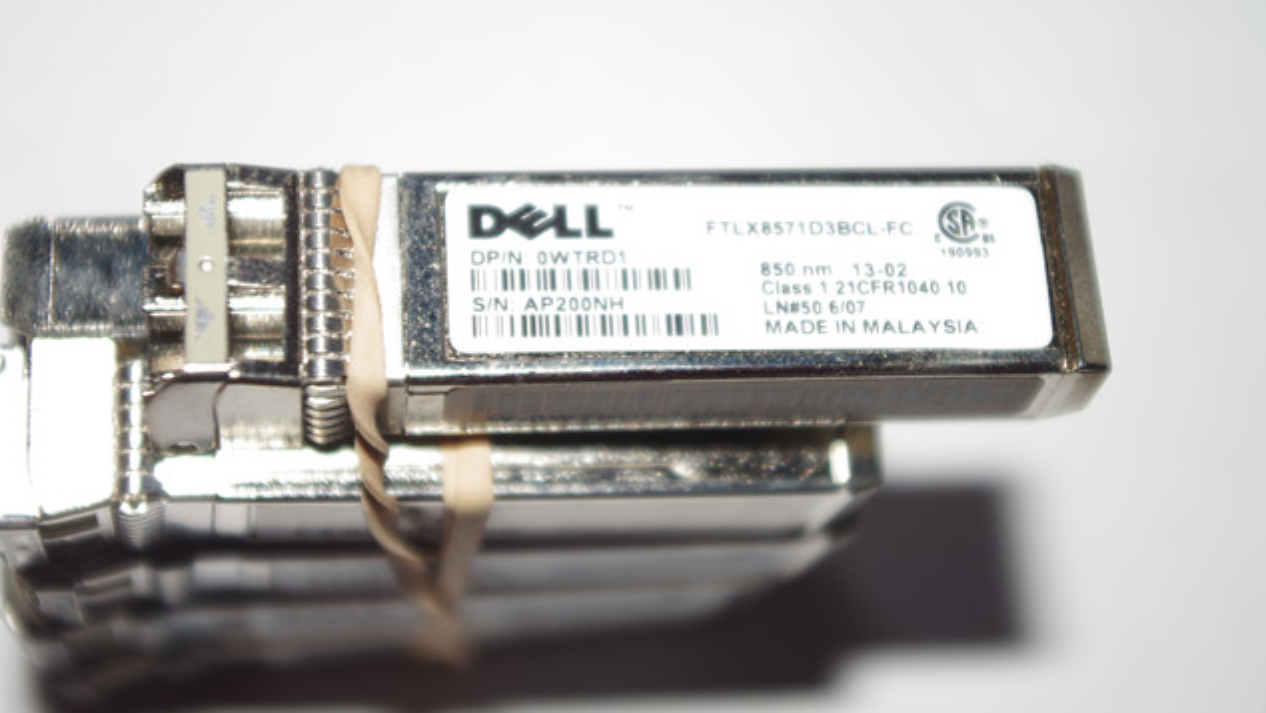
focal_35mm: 76
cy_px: 294
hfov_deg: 27.9
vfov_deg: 15.9
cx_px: 635
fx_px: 2552
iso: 100
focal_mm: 47.5
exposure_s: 1/100
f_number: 5.6
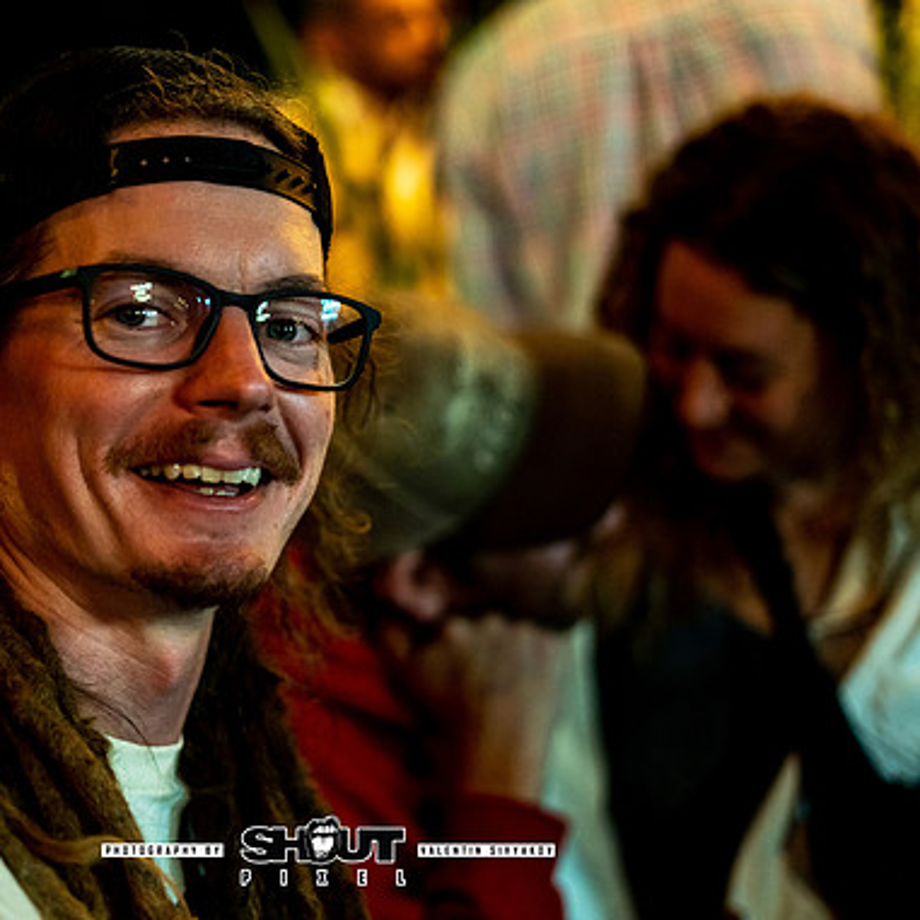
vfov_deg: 25.4
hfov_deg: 25.3
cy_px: 460
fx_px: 2045
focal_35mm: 68
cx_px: 328
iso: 1250
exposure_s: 1/125
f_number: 1.8
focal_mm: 50
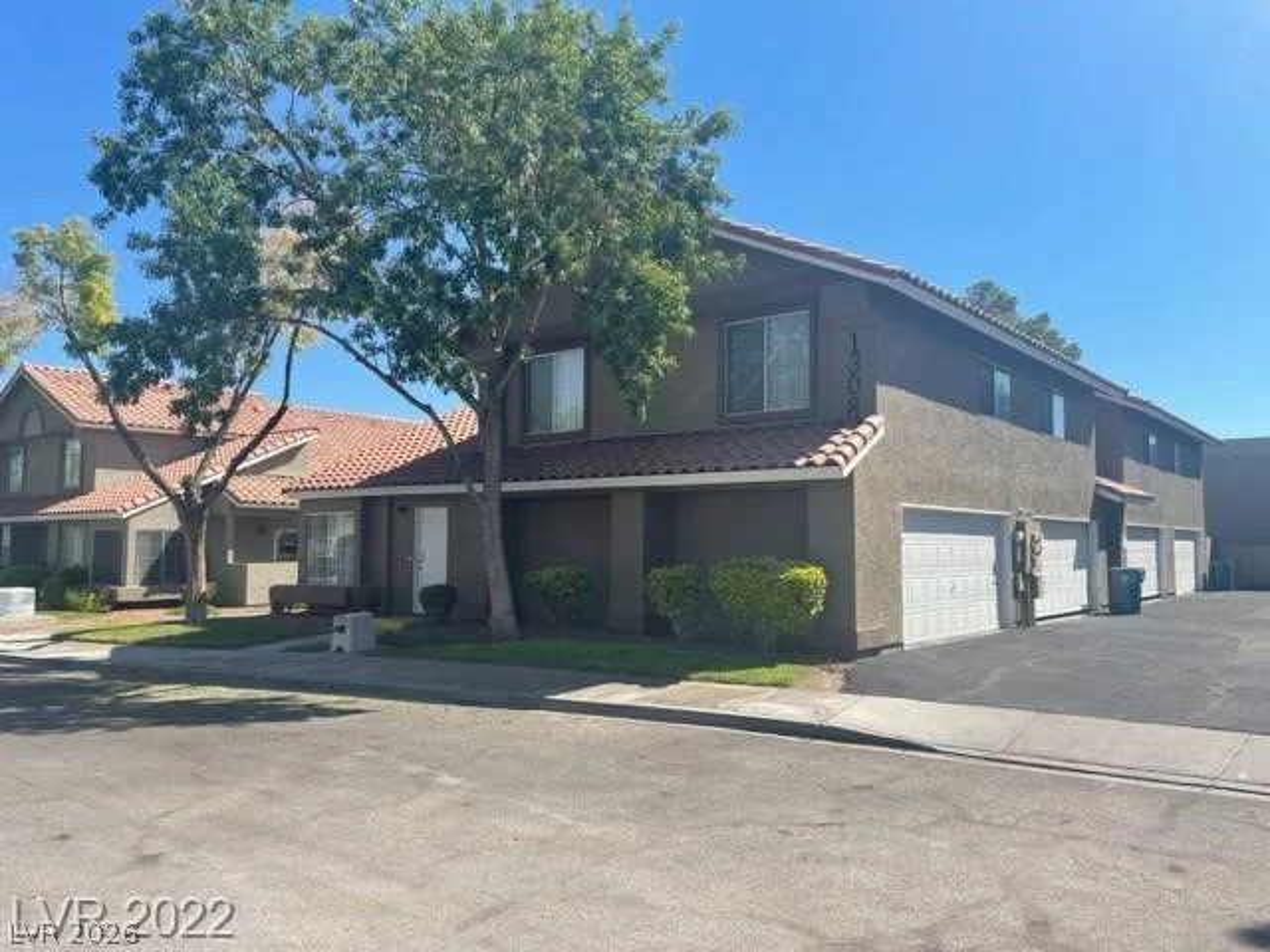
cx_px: 635
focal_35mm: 26
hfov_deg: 67.3
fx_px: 954
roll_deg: +0.1
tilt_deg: +4.8
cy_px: 476
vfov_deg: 53.1
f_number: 1.6
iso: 32
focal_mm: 4.2
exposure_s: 1/2451
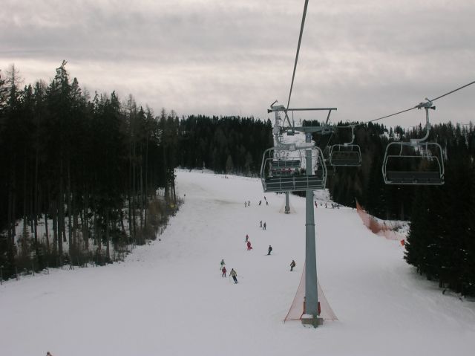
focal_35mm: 63
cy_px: 178
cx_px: 238
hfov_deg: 30.7
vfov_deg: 23.3
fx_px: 864
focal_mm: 10.4
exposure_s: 1/140
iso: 50
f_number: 6.1
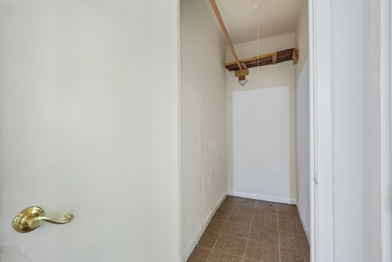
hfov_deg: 96.4
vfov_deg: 73.4
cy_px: 131
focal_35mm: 16
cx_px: 196
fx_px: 175
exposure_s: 1/4
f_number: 4.5
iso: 320
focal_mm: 16.1
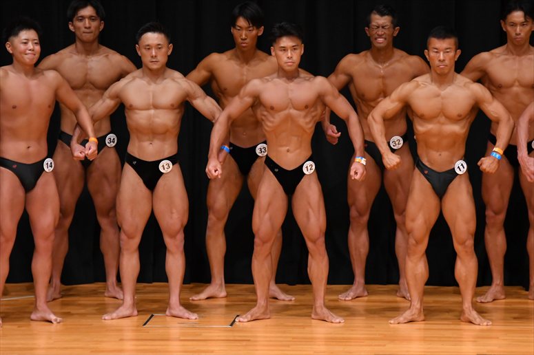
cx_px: 267
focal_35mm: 300
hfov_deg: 6.9
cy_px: 178
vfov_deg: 4.6
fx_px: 4448
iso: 4000
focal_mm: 200
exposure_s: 1/400
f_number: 5.6
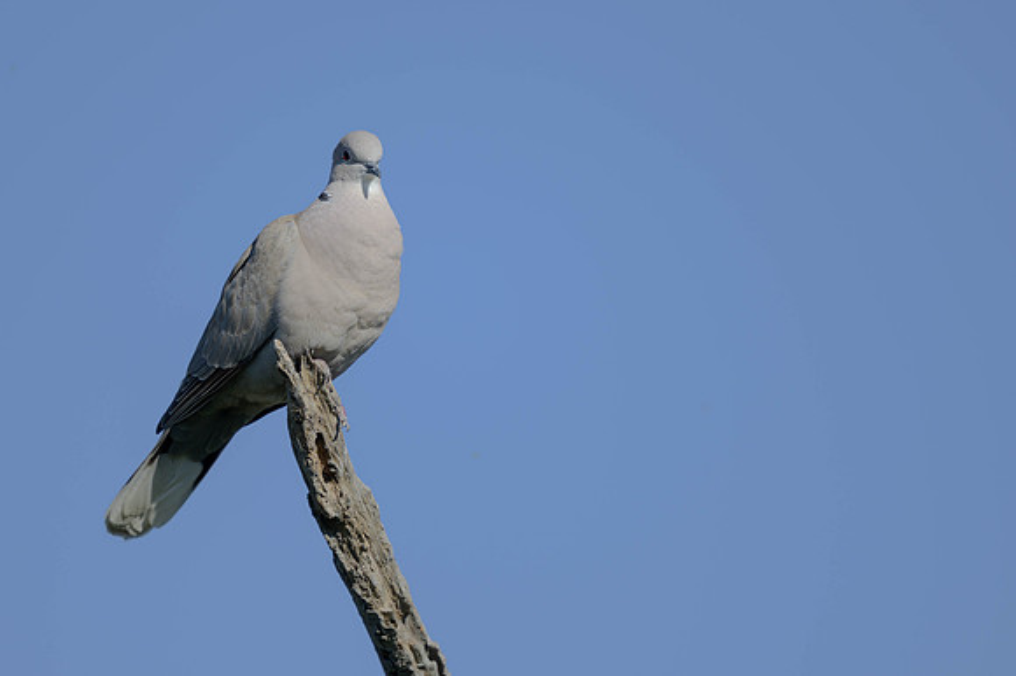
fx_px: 19932
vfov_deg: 1.9
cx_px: 432
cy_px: 298
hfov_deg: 2.9
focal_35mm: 707
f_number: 2.8
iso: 64
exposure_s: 1/2000
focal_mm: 400
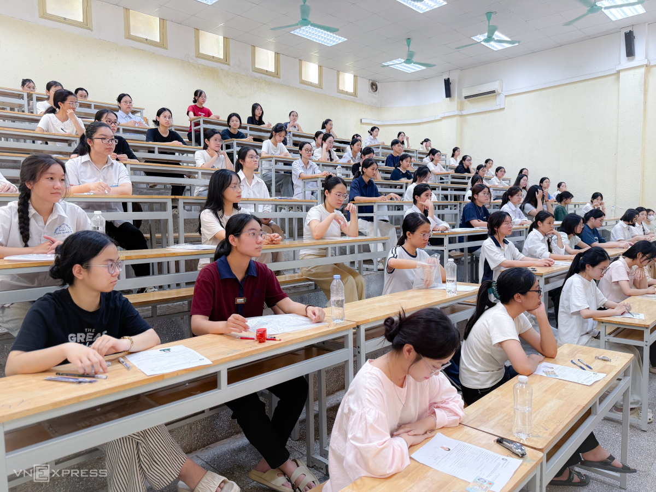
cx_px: 328
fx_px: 455
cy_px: 246
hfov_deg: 71.6
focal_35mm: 24
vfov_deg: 56.8
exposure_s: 1/100
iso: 125
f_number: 1.8
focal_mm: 6.76
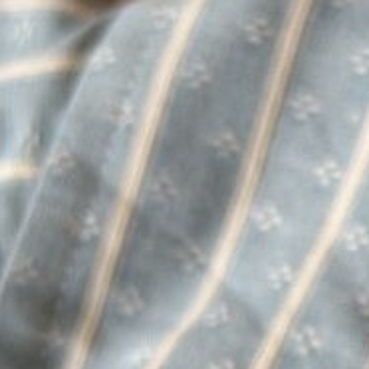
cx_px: 458
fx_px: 2810
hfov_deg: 7.4
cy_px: 536
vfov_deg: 7.4
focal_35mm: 233
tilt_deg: -75.1
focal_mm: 6.76
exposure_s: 1/121
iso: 64
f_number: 1.78
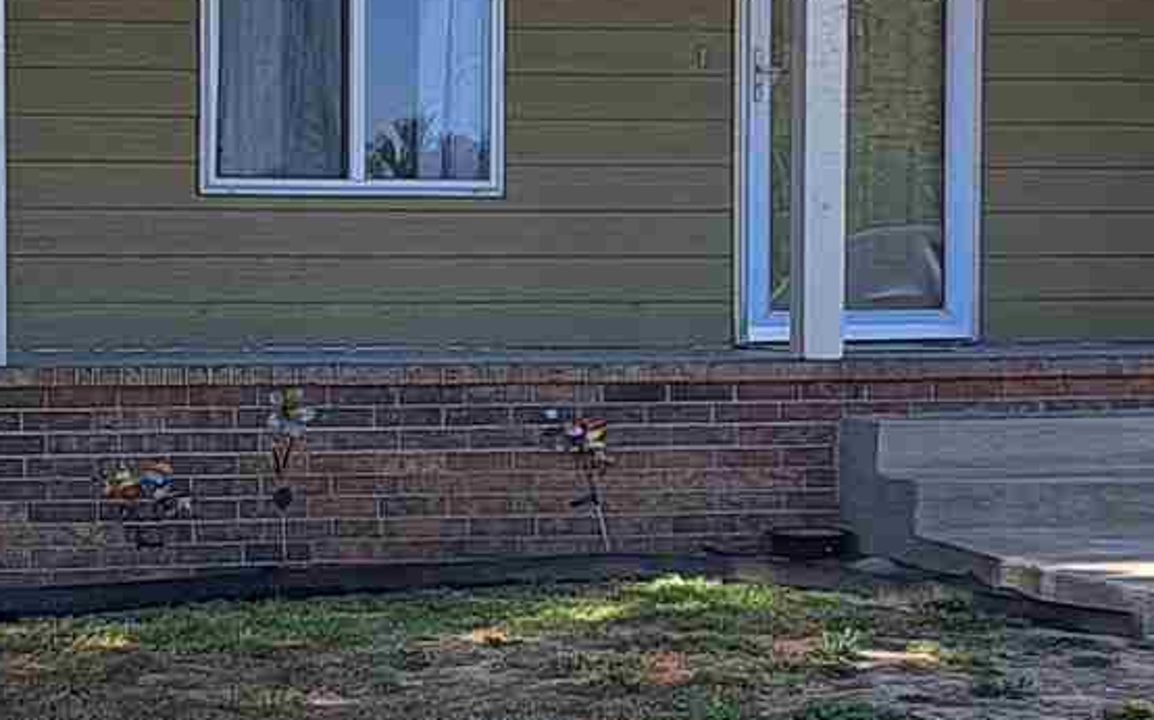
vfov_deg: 9.3
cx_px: 173
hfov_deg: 14.7
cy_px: 452
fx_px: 4434
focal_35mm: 141
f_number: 1.8
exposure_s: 1/680
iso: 50
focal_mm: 5.23
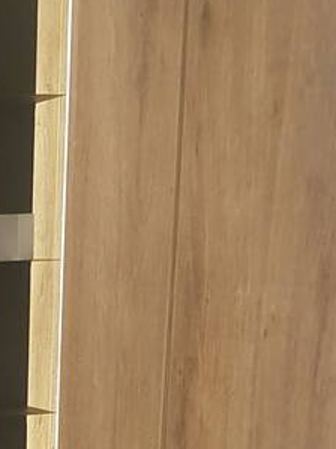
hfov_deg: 14.7
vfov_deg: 19.9
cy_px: 503
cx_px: -154
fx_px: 1217
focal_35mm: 94
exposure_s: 1/30
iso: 160
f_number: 1.7
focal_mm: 4.3
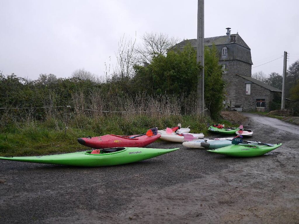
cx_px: 150
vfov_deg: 36.0
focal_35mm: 40
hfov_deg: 46.8
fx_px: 346
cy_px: 112
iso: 160
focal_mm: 20
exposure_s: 1/800
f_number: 1.8
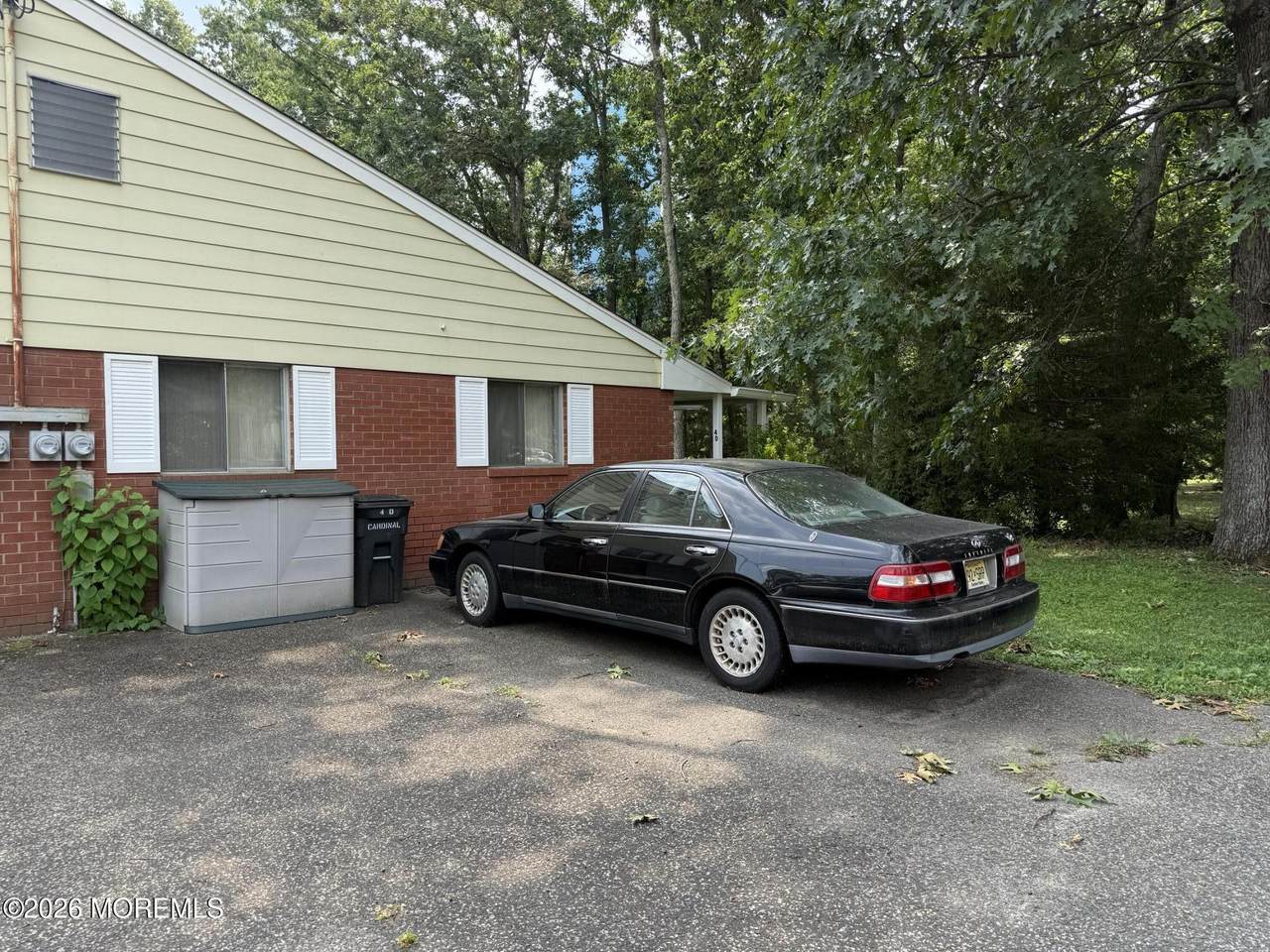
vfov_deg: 56.8
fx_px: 881
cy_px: 476
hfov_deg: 71.6
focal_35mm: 24
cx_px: 635
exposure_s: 1/920
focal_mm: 6.76
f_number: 1.78
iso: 80
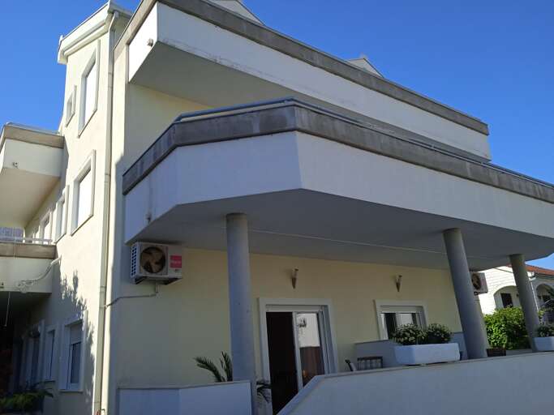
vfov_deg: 49.7
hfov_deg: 63.5
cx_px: 277
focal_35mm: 28
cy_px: 208
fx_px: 448
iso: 100
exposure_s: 1/850
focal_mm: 3.43
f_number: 2.2
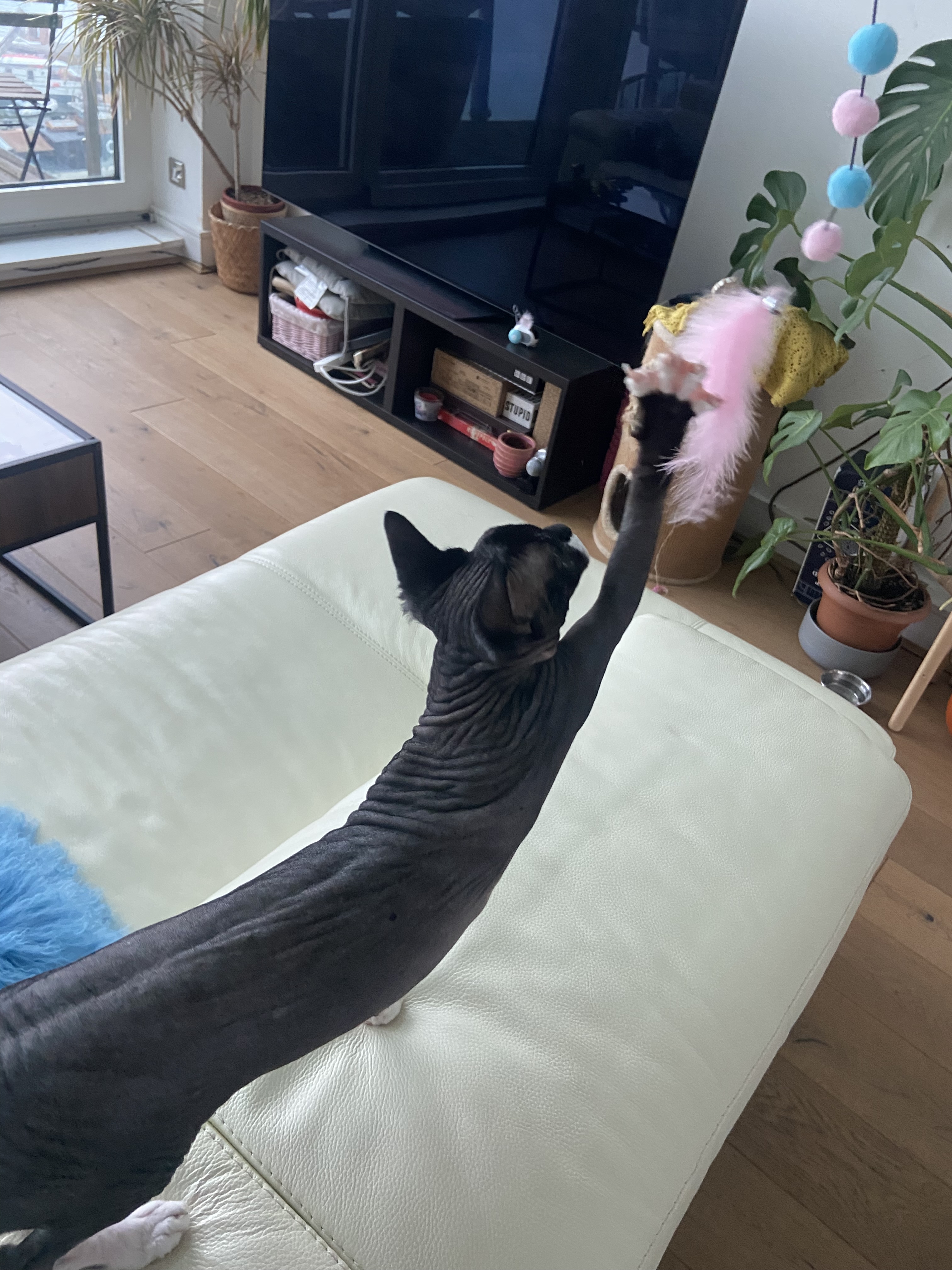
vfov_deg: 67.3
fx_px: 953
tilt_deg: -36.7
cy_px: 635
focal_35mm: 26
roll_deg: -10.4
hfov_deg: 53.1
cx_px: 476
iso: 320
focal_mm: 4.25
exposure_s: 1/60
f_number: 1.8
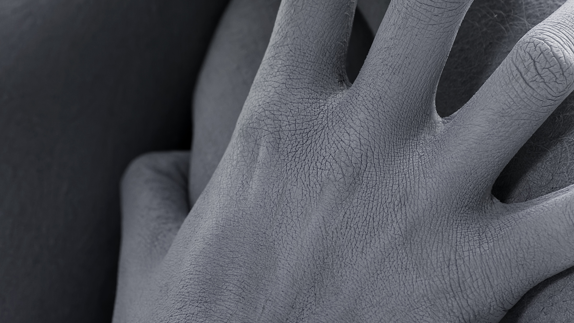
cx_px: 359
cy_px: 119
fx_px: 2263
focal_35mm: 149
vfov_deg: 8.2
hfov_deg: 14.4
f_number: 6.7
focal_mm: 75
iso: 100
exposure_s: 1/90
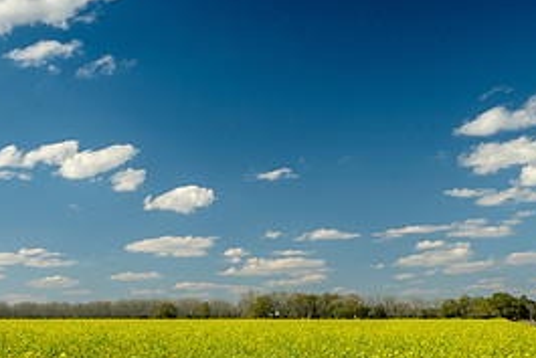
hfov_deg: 32.1
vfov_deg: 22.3
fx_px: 909
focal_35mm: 61
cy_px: 191
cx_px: 115
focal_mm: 18
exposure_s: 1/200
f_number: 10
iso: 200
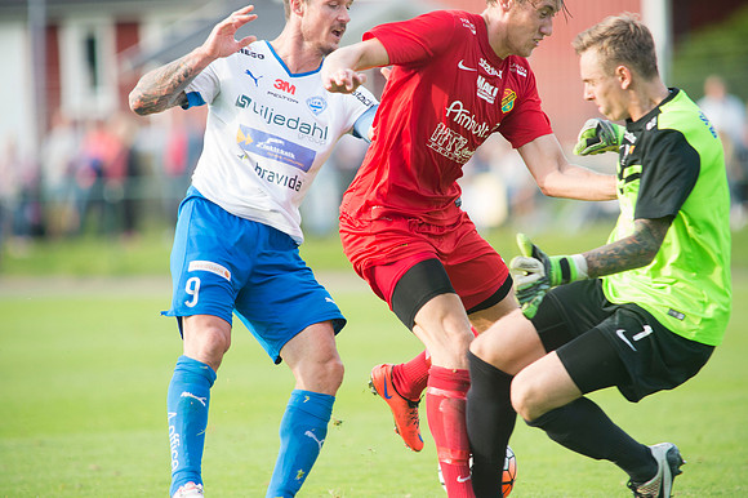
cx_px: 374
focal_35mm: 420
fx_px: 8721
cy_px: 249
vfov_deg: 3.3
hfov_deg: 4.9
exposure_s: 1/1250
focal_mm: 420
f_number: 4
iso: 1800
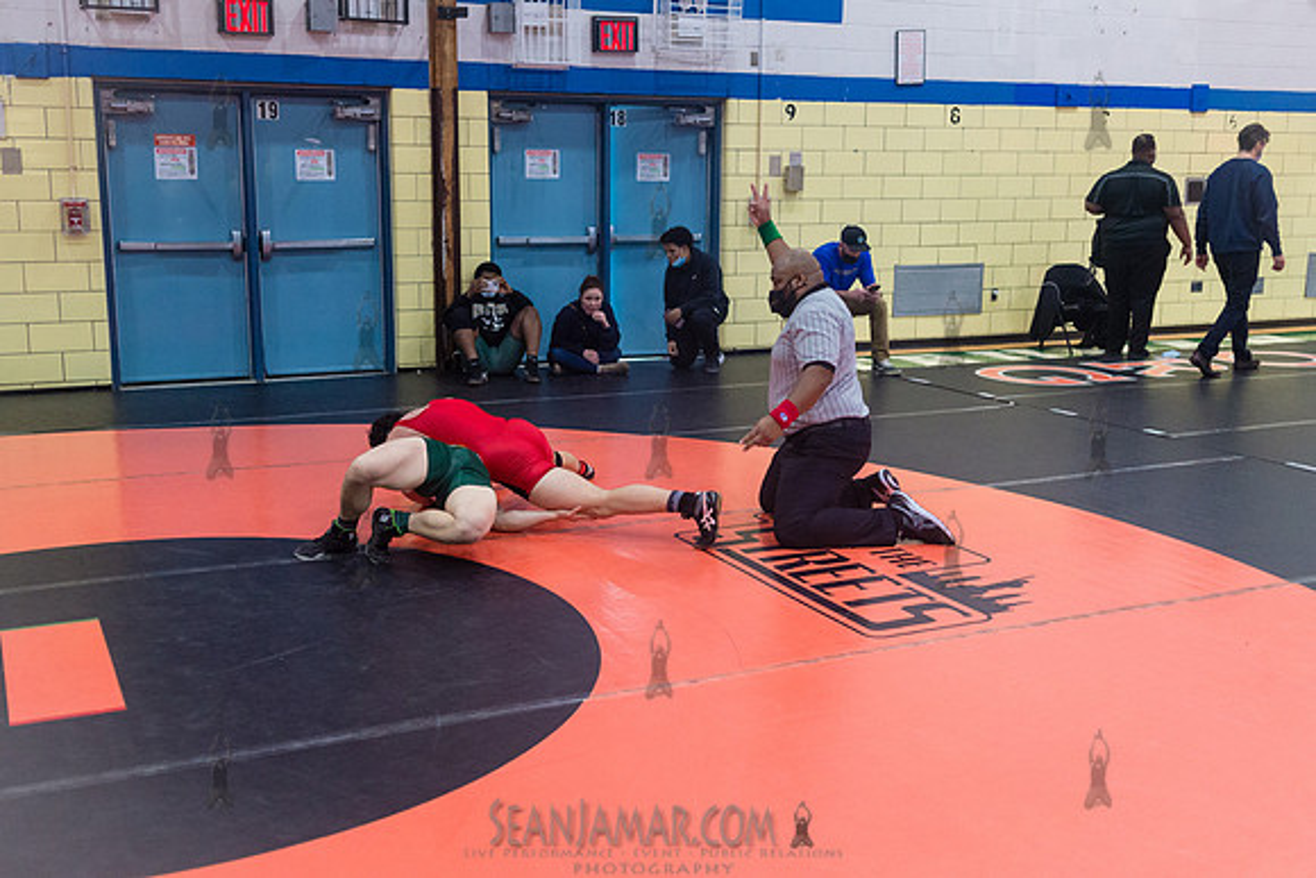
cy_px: 439
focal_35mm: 39
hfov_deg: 49.9
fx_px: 1413
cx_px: 658
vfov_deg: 34.5
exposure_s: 1/250
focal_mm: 35
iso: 4000
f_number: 3.2
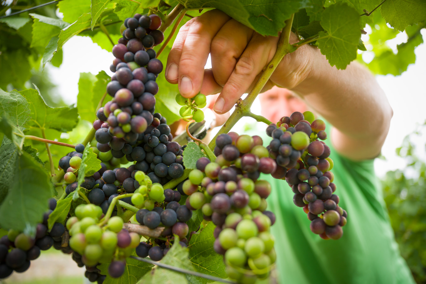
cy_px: 142
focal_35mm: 24
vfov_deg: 53.1
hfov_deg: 73.7
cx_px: 213
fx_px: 284
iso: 125
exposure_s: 1/250
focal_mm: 24
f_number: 2.8
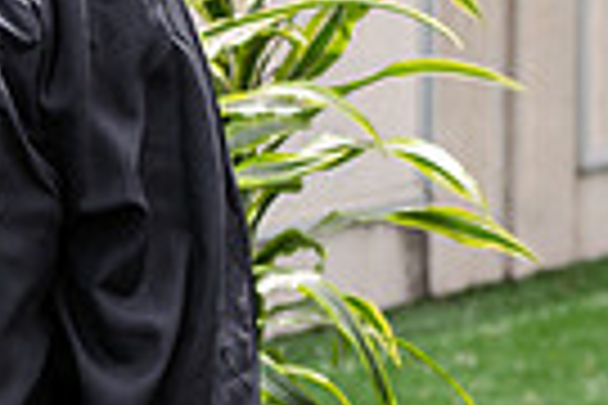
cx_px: -378
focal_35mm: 264
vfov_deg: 5.2
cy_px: 79
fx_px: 4458
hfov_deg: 7.6
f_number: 5.6
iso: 160
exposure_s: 1/200
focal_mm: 58
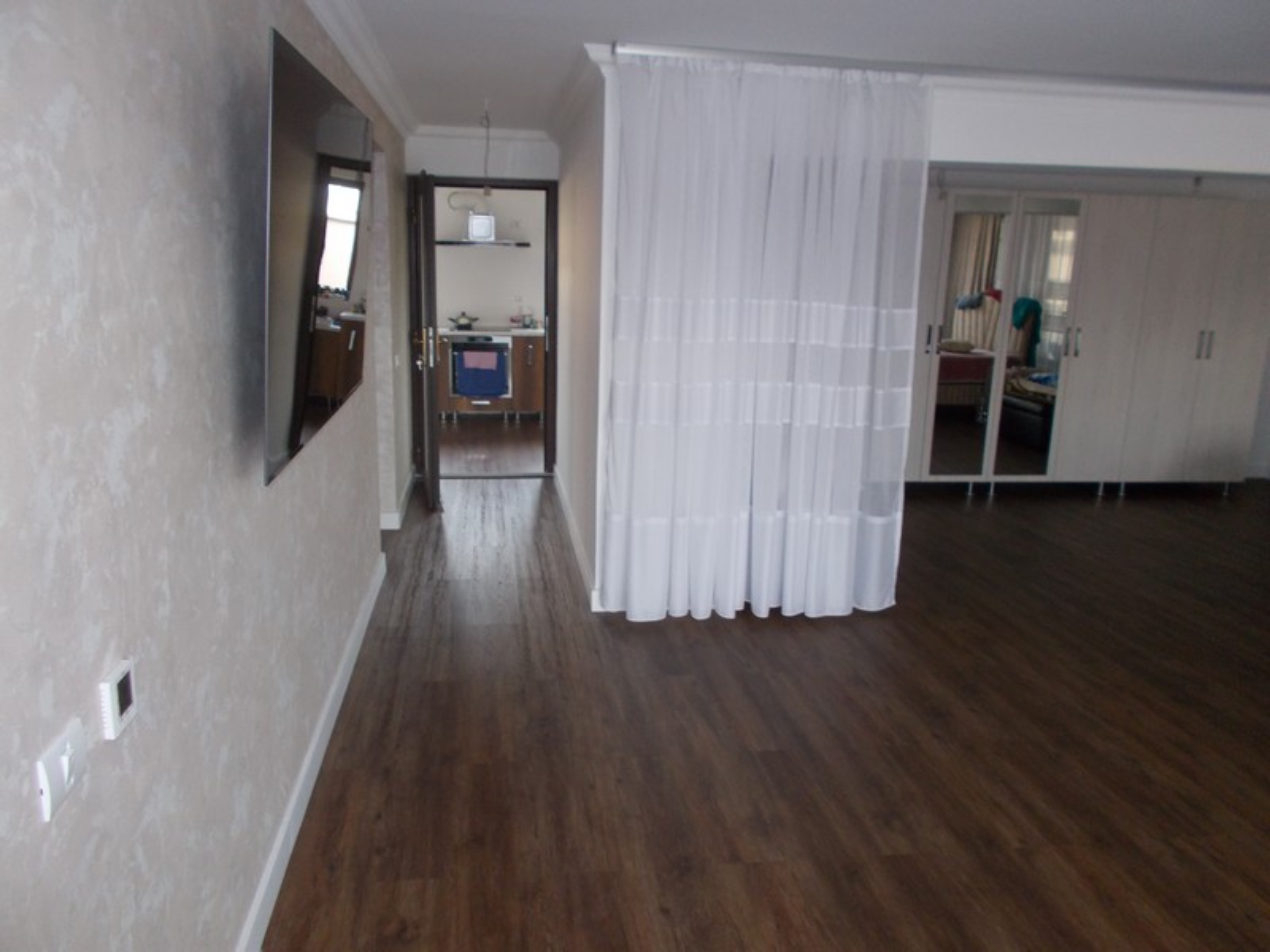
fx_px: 954
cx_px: 635
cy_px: 476
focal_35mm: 26
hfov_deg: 67.3
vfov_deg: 53.1
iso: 200
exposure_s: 1/25
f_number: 3.2
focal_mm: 4.6
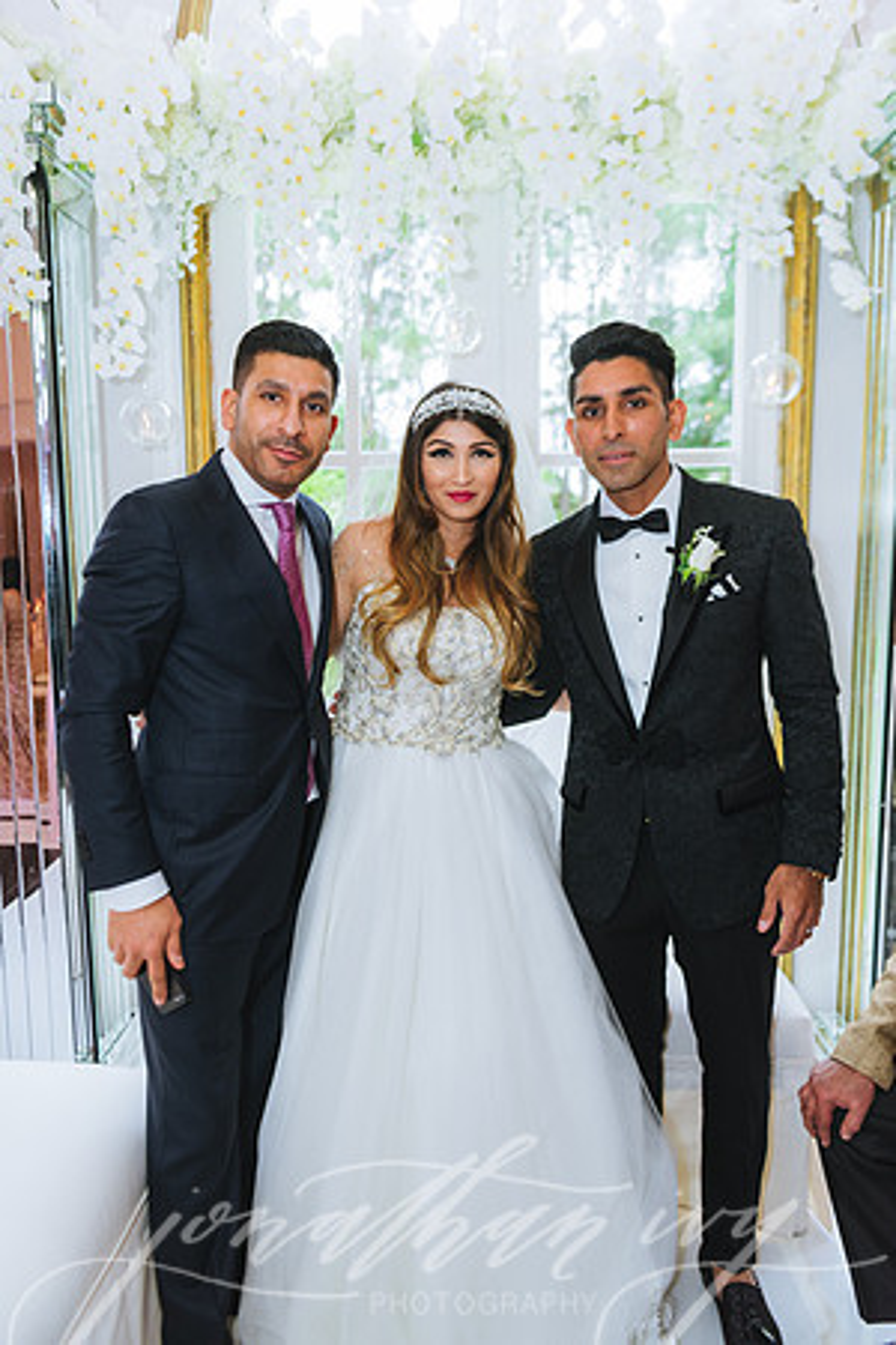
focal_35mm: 27
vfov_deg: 67.4
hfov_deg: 47.9
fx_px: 1008
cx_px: 448
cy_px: 672
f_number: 2.8
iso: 800
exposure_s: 1/200
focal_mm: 27
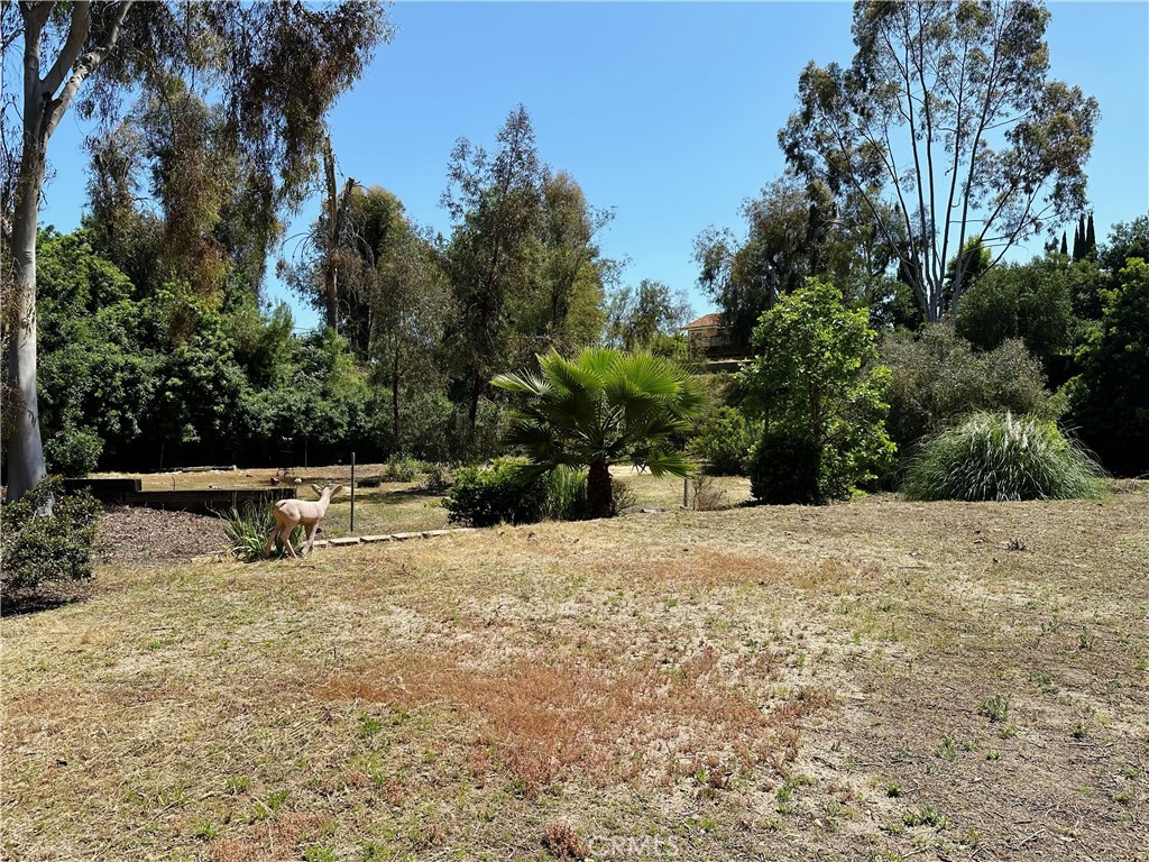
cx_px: 574
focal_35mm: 24
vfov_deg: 56.8
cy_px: 431
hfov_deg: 71.6
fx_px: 797
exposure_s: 1/3597
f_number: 1.78
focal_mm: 6.86
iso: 80
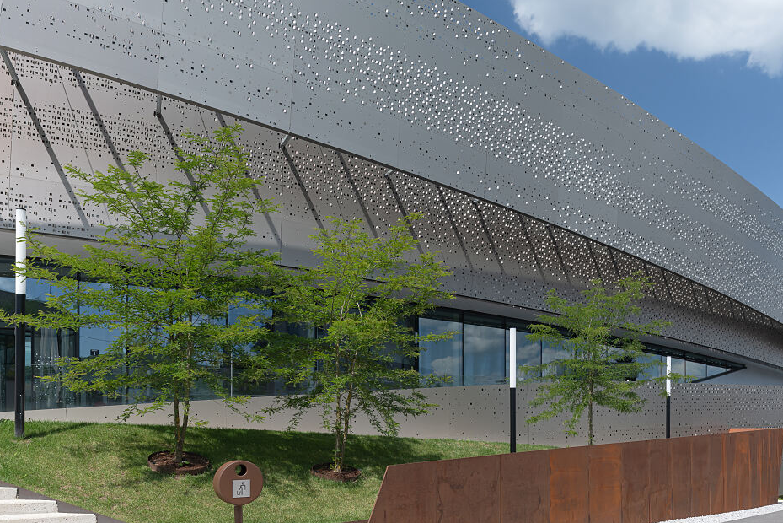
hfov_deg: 58.5
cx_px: 439
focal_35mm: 32
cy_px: 313
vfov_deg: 41.0
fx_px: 696
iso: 100
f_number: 9.5
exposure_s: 1/125
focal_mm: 24
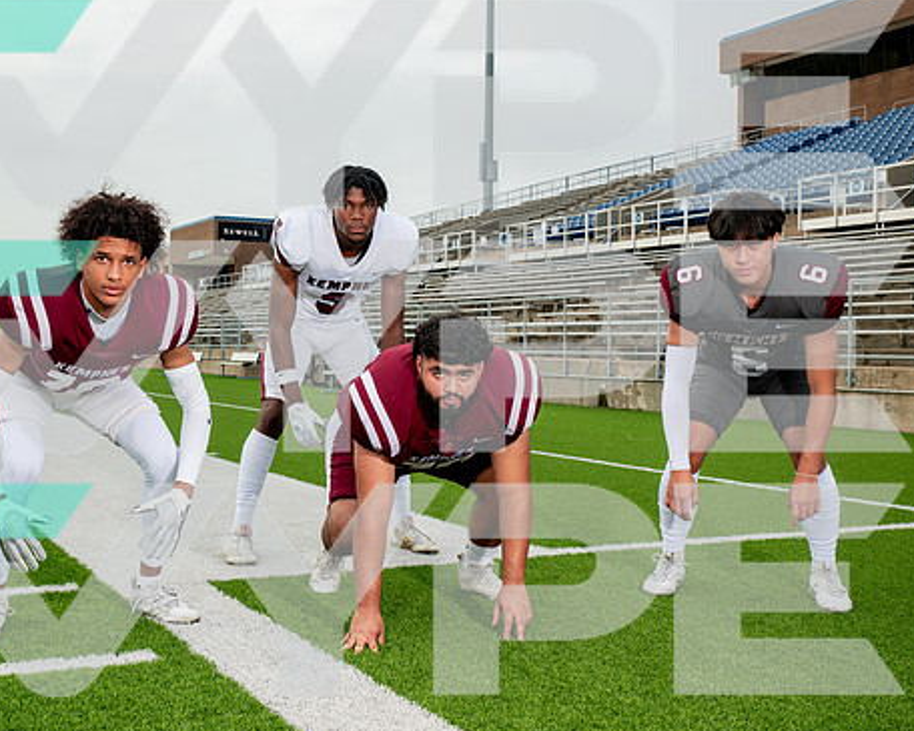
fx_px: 1163
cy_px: 347
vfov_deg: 34.9
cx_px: 401
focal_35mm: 43
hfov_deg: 42.8
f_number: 7.1
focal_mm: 36
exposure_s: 1/320
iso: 125
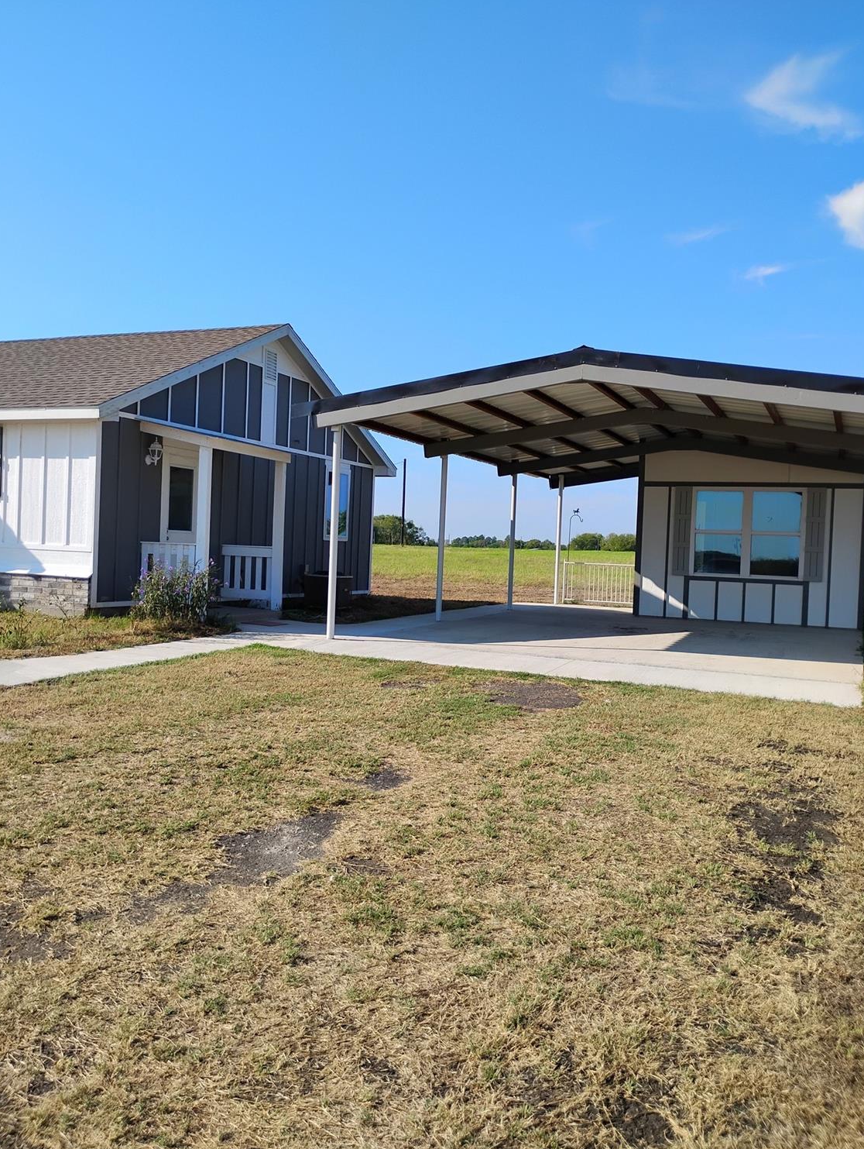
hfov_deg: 48.3
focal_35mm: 29
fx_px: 963
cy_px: 578
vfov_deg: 61.6
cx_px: 430
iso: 100
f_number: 1.8
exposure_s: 1/595
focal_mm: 4.26
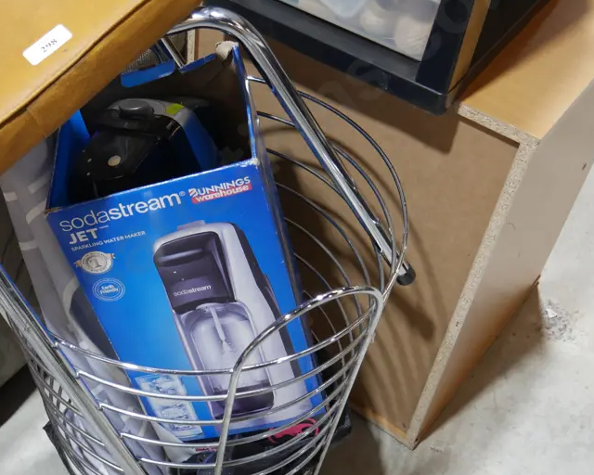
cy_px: 217
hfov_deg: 36.8
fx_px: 879
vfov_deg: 30.2
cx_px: 181
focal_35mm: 50
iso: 320
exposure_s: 1/60
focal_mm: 16
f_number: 3.6
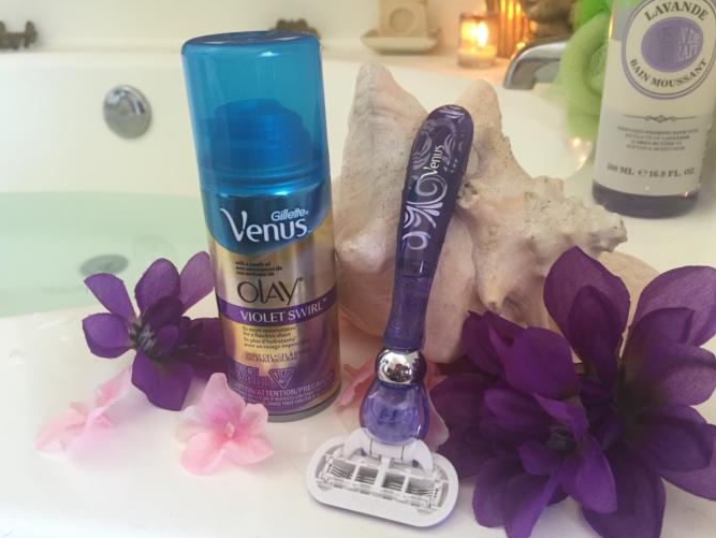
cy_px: 273
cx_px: 361
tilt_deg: -27.4
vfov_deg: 46.8
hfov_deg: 59.9
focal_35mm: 30
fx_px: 621
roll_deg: +1.7
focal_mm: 4.15
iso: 100
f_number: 2.2
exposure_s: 1/30
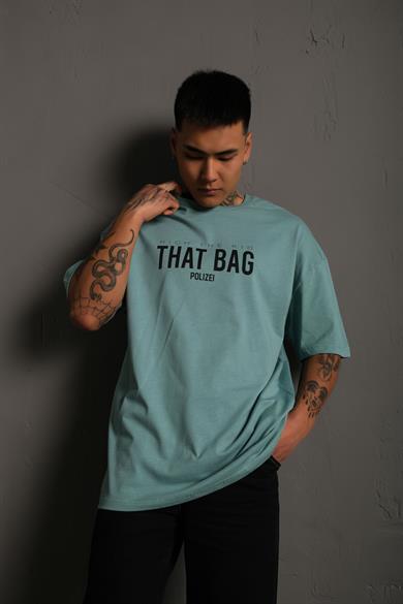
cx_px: 202
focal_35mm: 35
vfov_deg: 54.4
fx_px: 588
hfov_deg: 37.9
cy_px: 302
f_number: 5
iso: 160
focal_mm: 23.3
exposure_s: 1/160
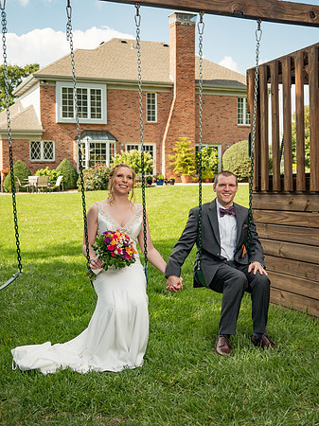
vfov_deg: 43.0
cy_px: 213
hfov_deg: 32.8
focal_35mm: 44
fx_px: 541
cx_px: 160
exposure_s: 1/1600
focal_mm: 22
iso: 200
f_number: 2.8
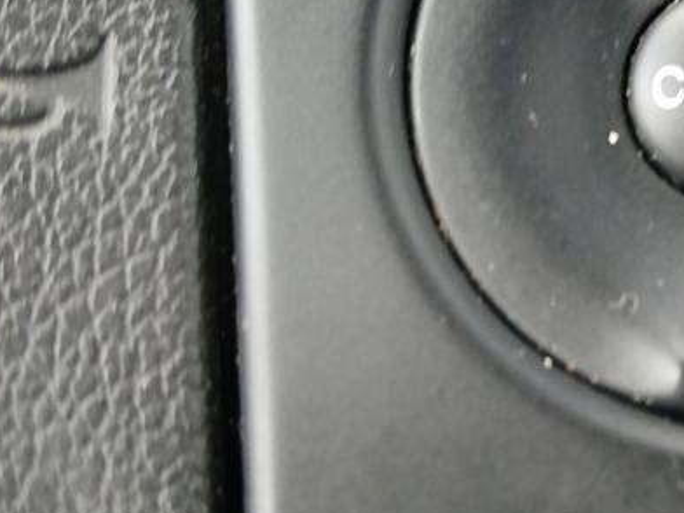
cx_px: 647
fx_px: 1344
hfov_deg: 27.3
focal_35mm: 68
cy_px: 119
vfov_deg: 21.4
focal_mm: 3.98
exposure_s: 1/60
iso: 200
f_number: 1.8
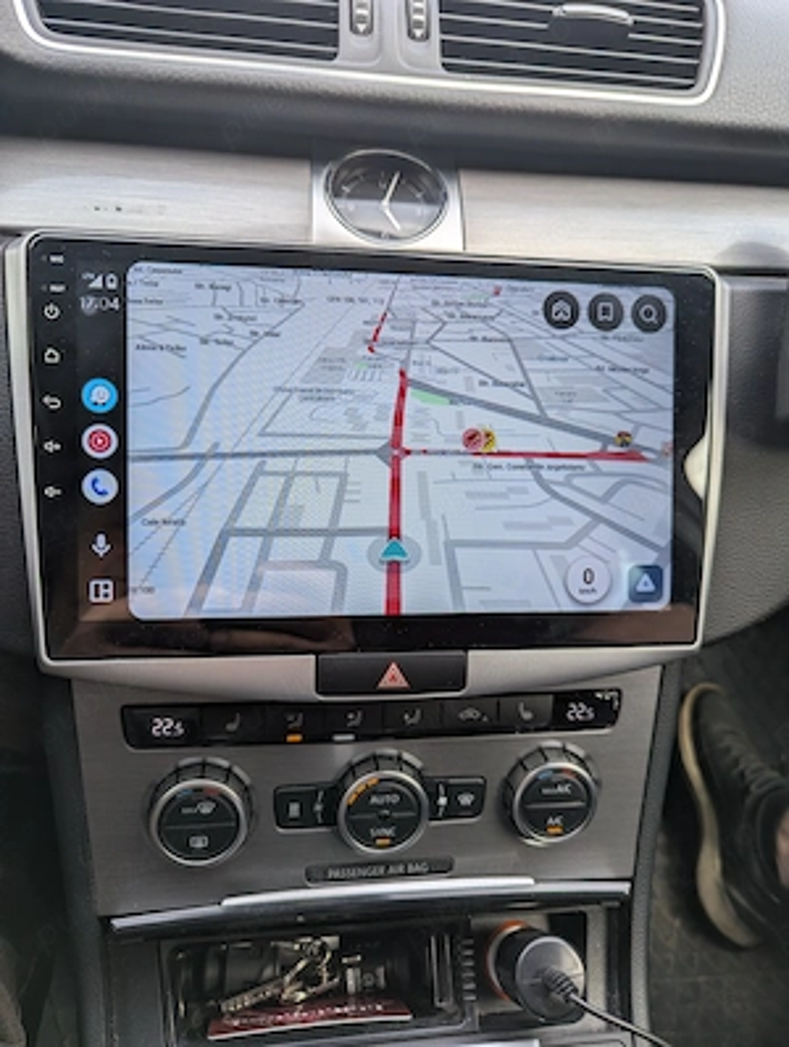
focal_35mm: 24
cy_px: 524
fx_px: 727
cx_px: 394
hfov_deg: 57.0
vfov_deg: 71.5
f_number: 1.85
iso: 45
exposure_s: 1/351
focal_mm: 6.81
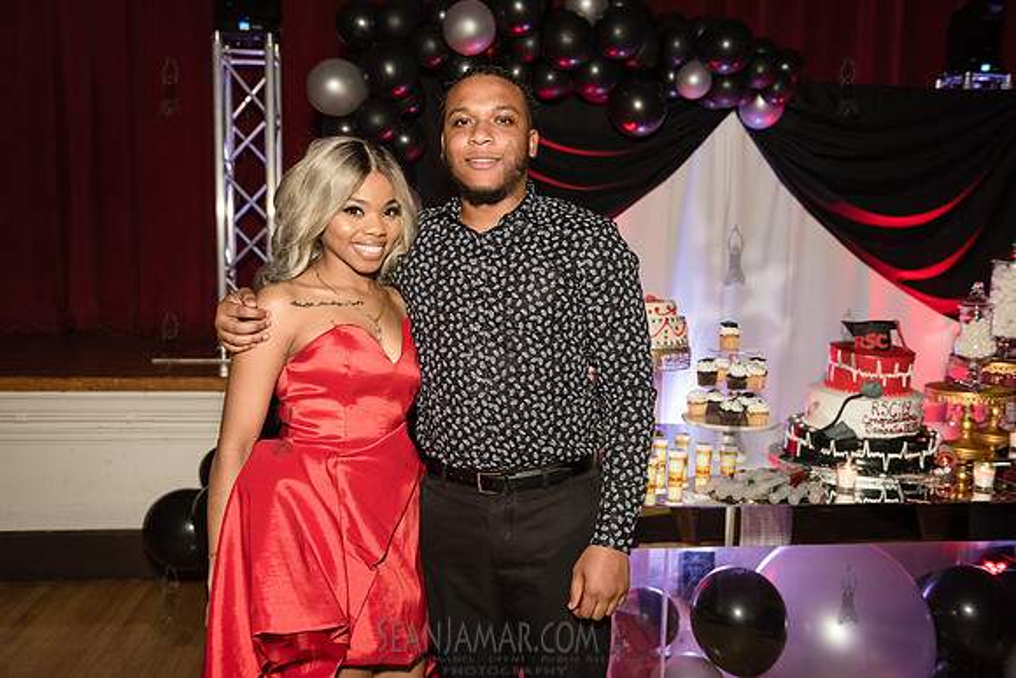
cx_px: 508
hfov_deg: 58.7
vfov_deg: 41.1
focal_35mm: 32
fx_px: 903
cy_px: 339
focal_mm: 32
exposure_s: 1/250
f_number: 3.5
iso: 2000
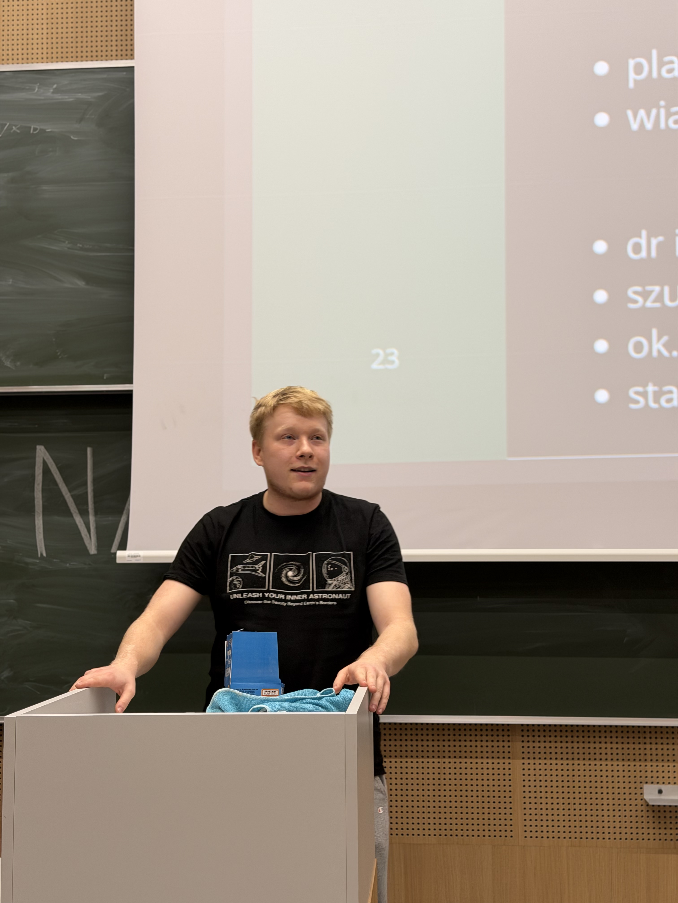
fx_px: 1254
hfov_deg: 30.3
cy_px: 452
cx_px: 339
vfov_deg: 39.7
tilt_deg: +3.9
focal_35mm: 48
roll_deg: +0.2
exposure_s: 1/50
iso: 80
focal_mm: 6.76
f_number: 1.78
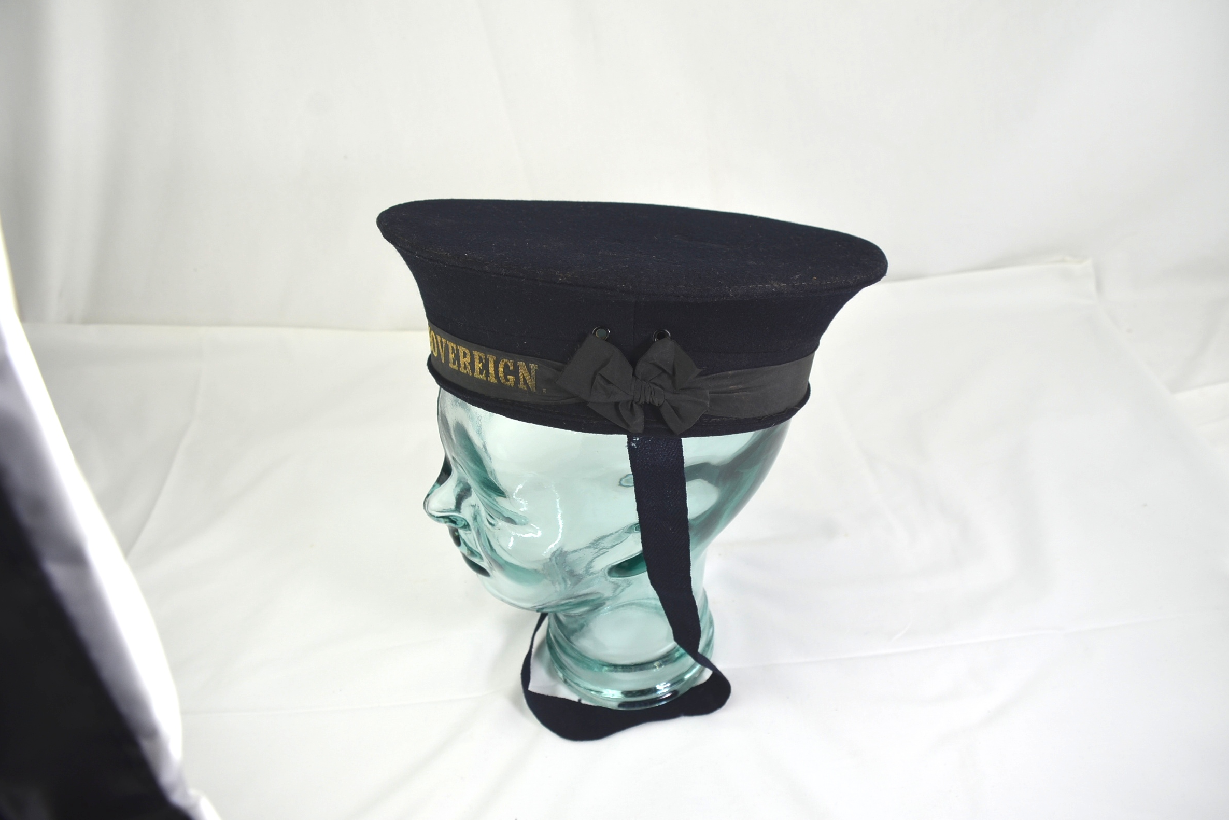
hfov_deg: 65.5
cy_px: 422
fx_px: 956
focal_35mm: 28
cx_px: 604
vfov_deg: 46.4
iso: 200
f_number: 6.3
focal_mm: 18
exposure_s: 1/160
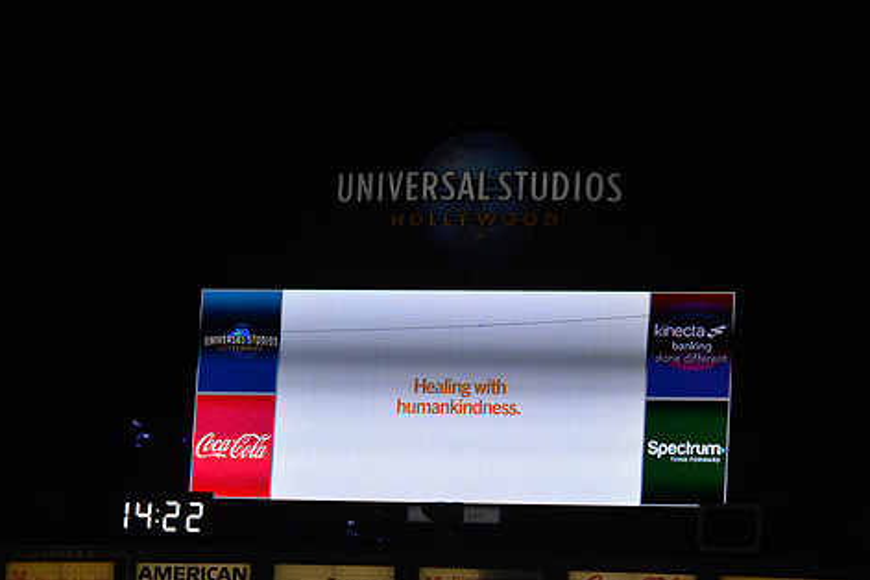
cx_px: 467
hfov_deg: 10.4
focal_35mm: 197
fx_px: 4760
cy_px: 346
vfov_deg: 7.0
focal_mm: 160
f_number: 6.3
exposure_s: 1/2500
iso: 1600
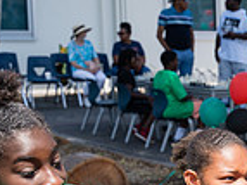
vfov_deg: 10.7
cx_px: 449
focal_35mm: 137
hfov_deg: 13.0
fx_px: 977
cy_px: 167
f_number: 4
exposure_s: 1/640
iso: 100
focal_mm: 35
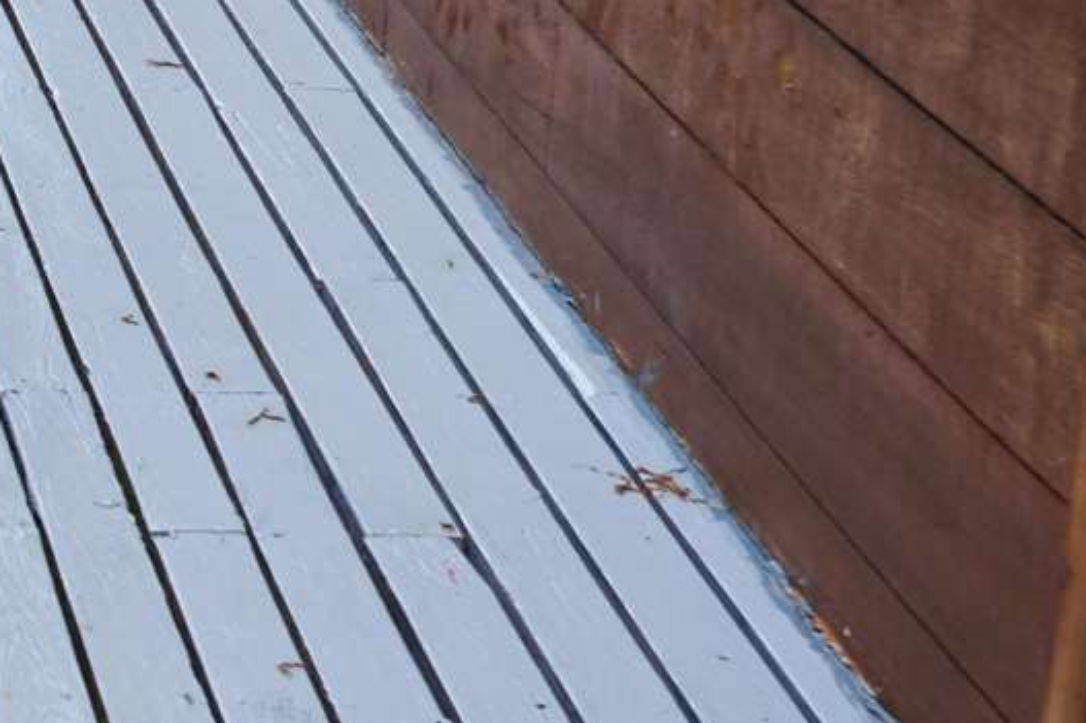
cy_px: -136
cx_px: -1078
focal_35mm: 140
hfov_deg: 12.8
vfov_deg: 9.7
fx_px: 4222
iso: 100
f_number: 4
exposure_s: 1/400
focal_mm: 24
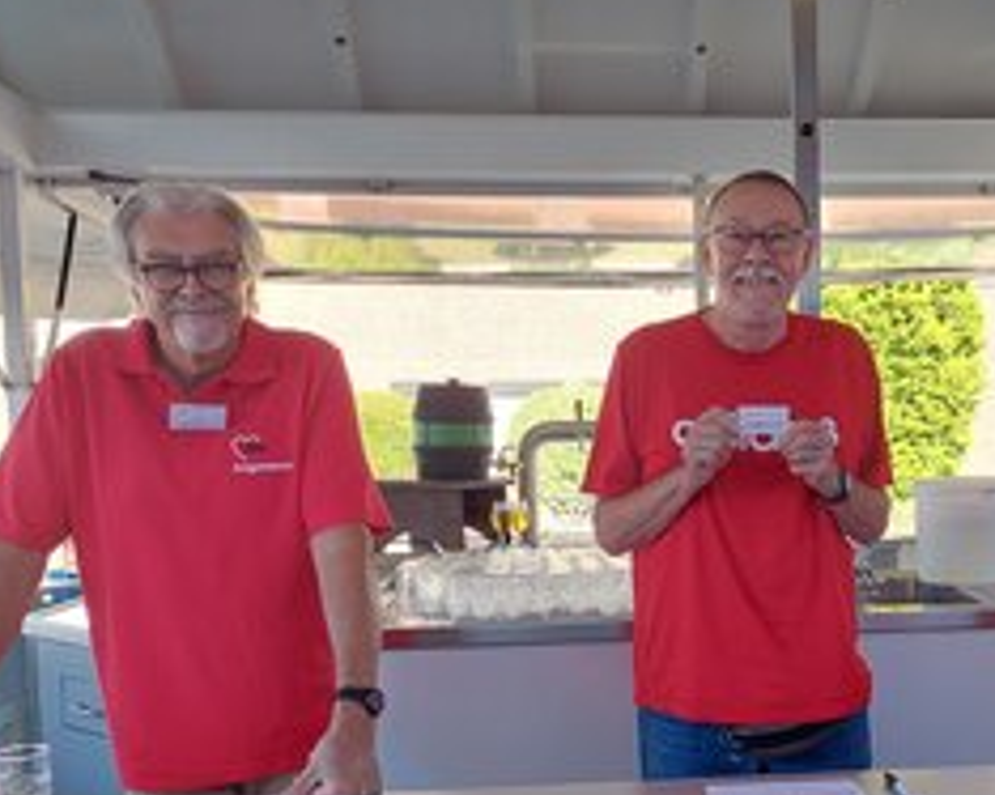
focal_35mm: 40
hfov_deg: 44.4
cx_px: 736
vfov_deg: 37.0
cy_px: 510
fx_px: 1177
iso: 40
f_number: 1.8
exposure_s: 1/50
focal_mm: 5.23
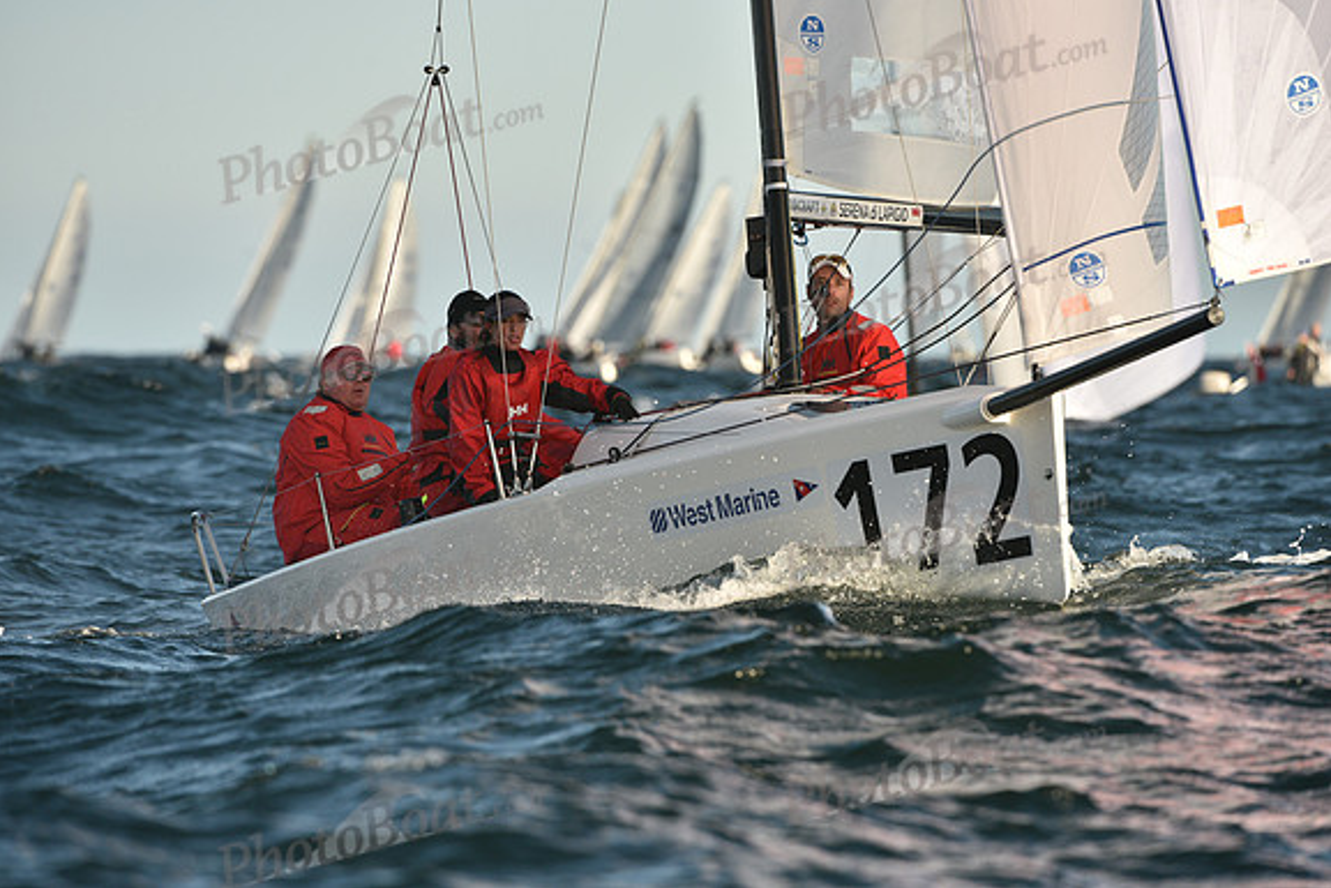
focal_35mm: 382
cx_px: 664
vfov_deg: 3.6
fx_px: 14126
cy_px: 444
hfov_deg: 5.4
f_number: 6.3
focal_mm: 380
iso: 320
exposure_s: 1/1250
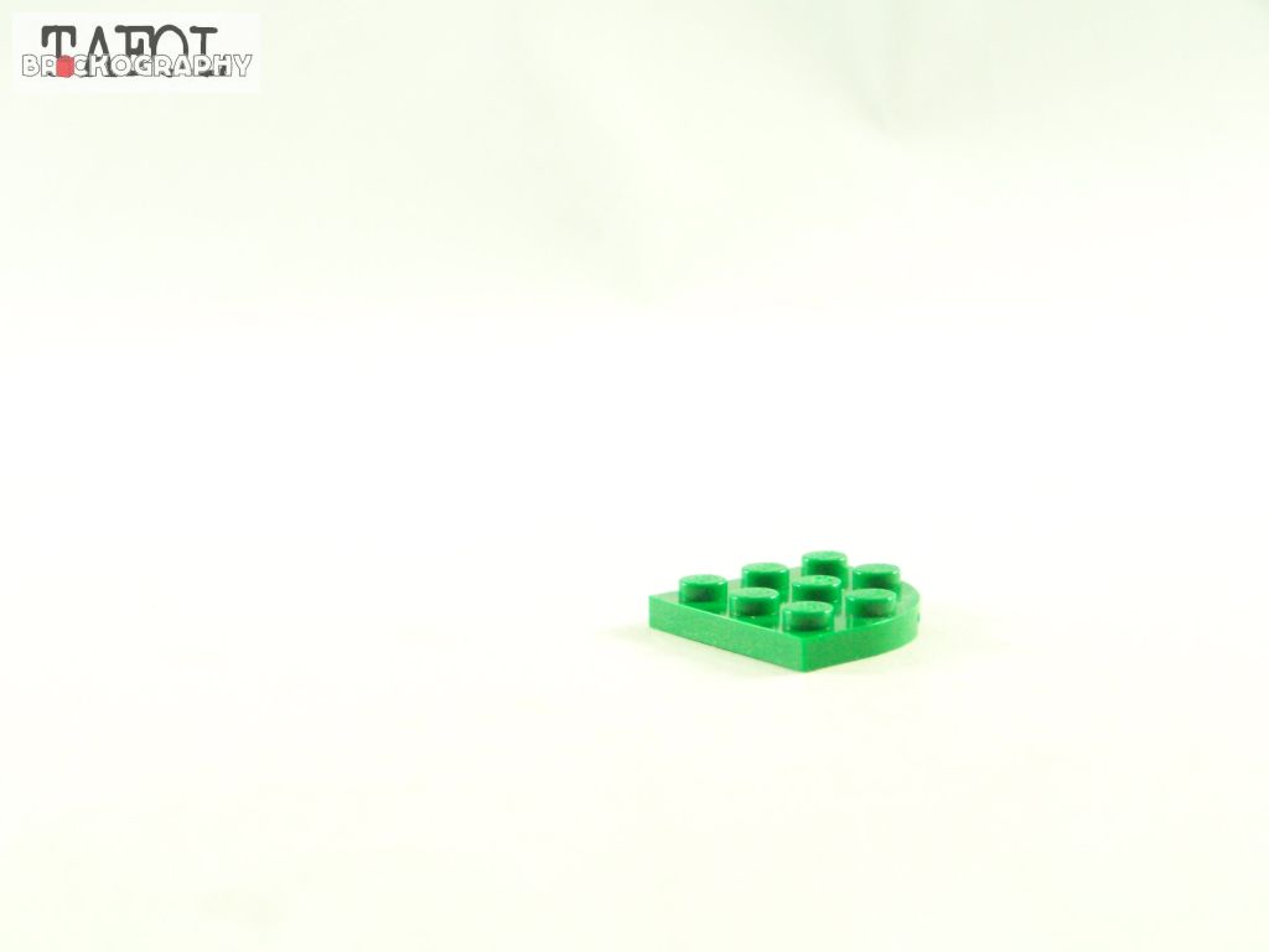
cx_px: 634
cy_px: 476
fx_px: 2749
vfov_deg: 19.6
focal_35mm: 75
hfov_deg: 26.0
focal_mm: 12.4
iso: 400
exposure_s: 1/60
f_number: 3.2
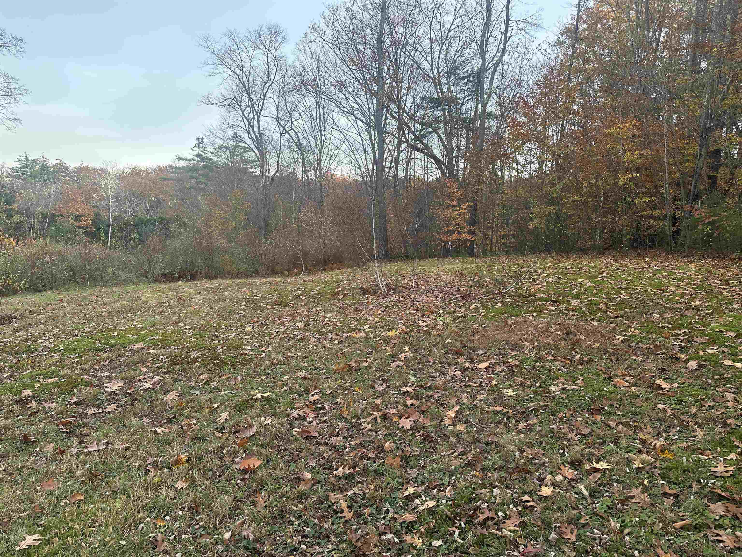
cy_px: 278
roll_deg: -3.2
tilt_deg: -2.5
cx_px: 371
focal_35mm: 24
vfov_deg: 56.8
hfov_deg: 71.6
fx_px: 514
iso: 100
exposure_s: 1/172
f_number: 1.78
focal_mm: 6.86
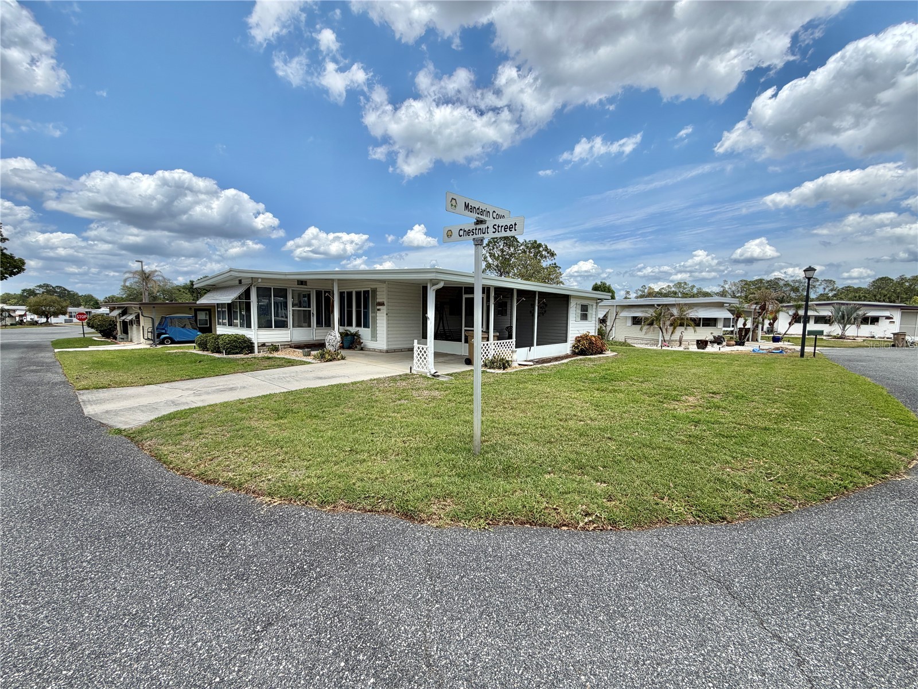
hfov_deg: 102.1
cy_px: 344
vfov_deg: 85.7
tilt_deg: -4.1
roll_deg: -1.0
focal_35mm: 14
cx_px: 459
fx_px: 371
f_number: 2.2
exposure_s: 1/928
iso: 20
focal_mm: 2.22
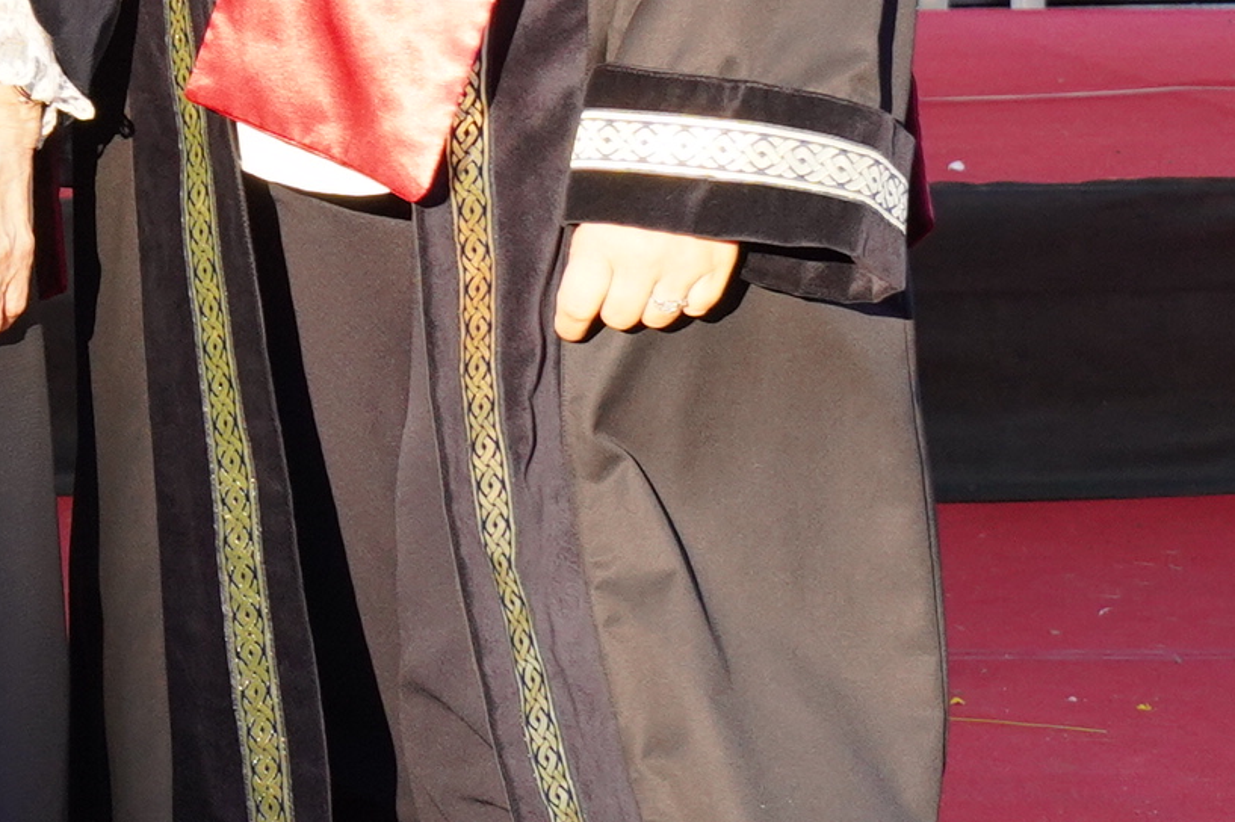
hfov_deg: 6.6
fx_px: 10218
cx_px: -1468
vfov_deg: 4.5
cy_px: -1102
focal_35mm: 298
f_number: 5
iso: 500
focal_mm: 39
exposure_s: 1/400
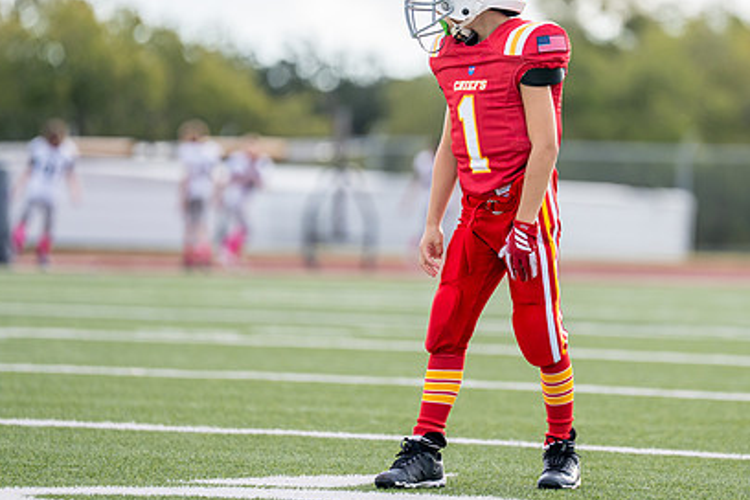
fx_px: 6499
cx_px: 493
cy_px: 209
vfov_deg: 4.4
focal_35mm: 312
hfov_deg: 6.6
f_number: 2.8
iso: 320
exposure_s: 1/2500
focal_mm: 200
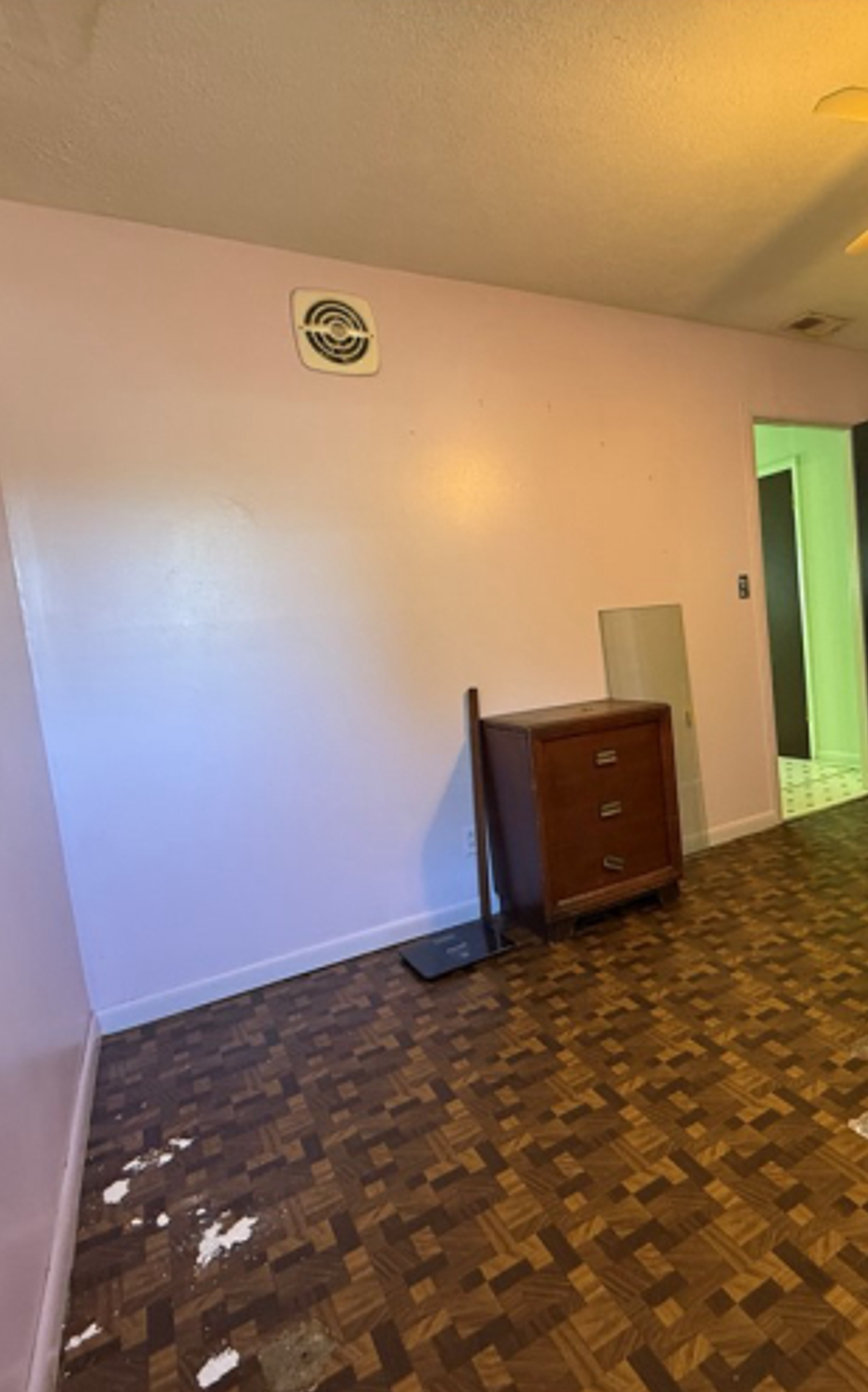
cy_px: 695
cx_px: 633
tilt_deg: -4.7
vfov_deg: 85.1
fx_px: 758
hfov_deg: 57.1
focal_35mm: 20
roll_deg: +5.2
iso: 400
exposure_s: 1/60
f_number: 2.2
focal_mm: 2.22
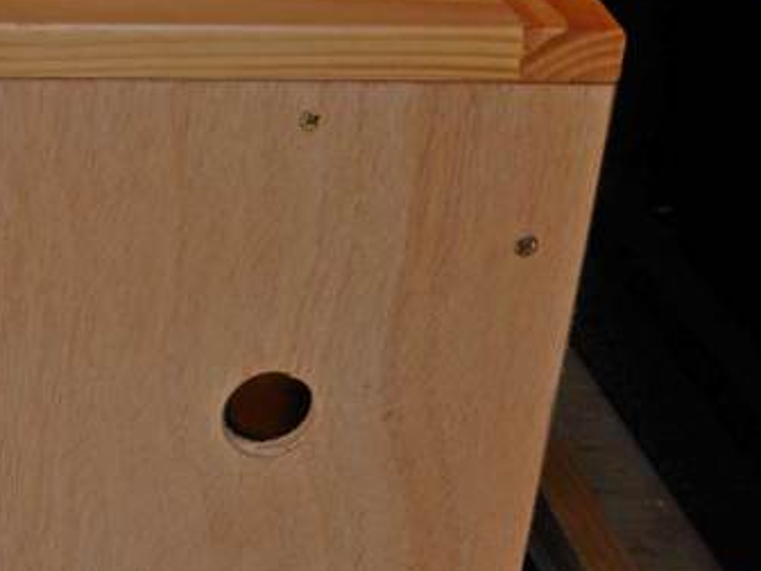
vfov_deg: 11.1
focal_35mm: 134
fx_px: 2946
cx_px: -301
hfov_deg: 14.0
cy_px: 295
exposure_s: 1/2500
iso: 400
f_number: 5
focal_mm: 22
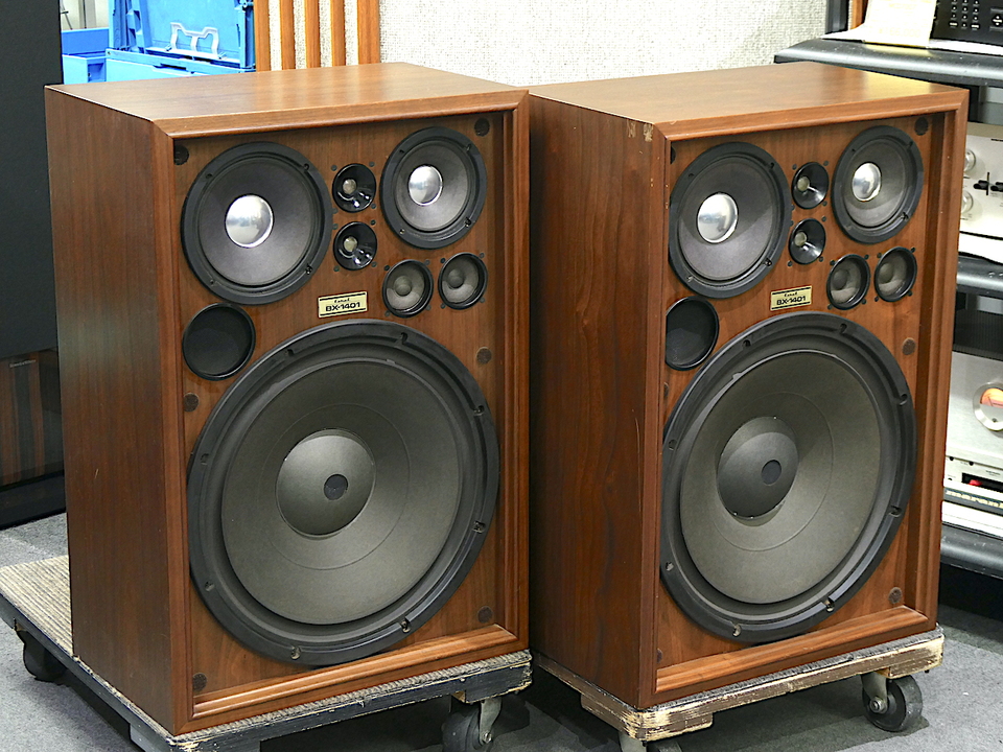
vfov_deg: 19.9
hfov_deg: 26.3
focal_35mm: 74
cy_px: 376
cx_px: 502
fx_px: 2144
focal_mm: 13.2
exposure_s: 1/2
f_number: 4.6
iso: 200
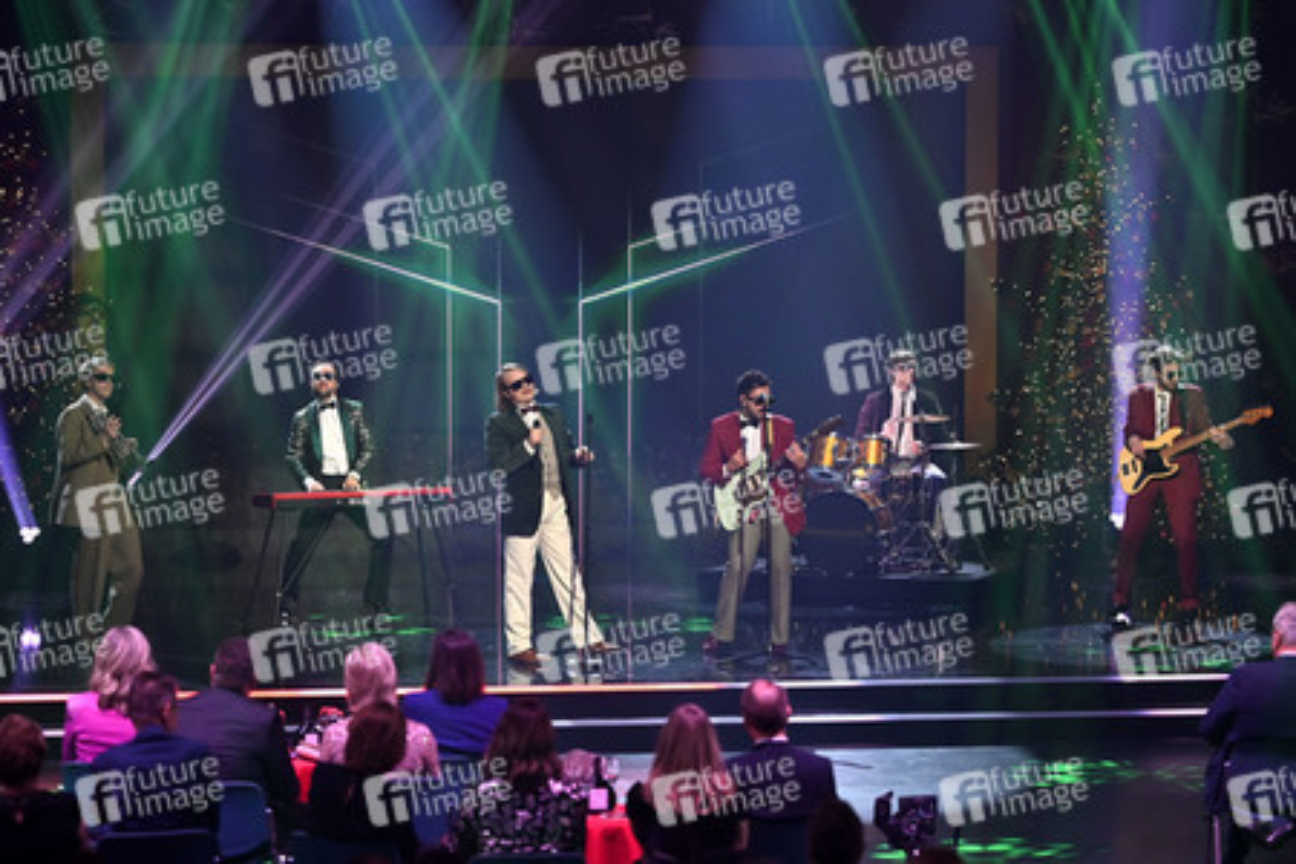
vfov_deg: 13.3
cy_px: 432
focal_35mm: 103
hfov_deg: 19.8
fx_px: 3708
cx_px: 648
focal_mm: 103
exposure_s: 1/500
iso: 2000
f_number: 2.8
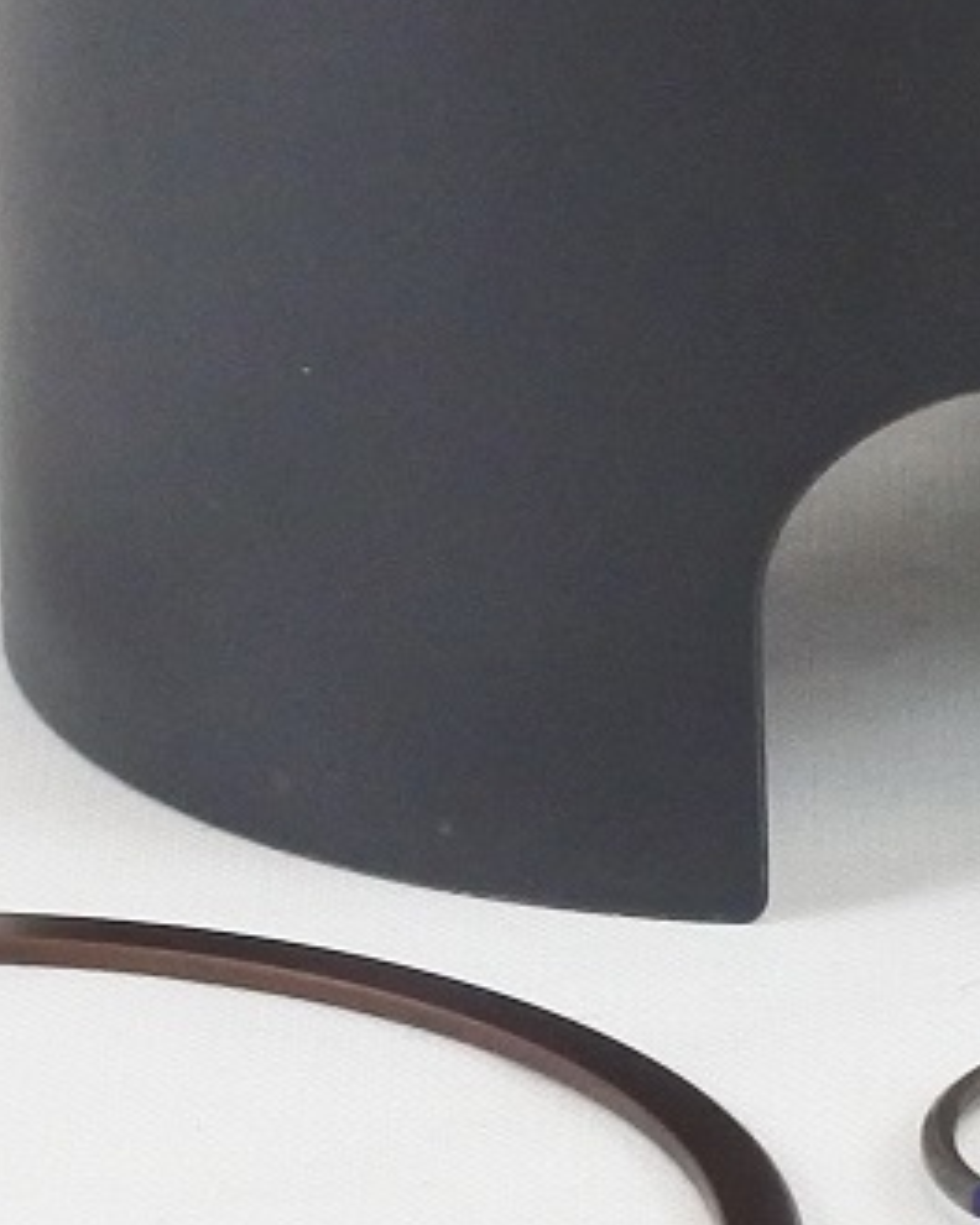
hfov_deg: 4.9
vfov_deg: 6.1
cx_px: 963
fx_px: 11457
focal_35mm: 316
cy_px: 158
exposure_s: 1/125
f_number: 4.8
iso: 720
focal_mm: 21
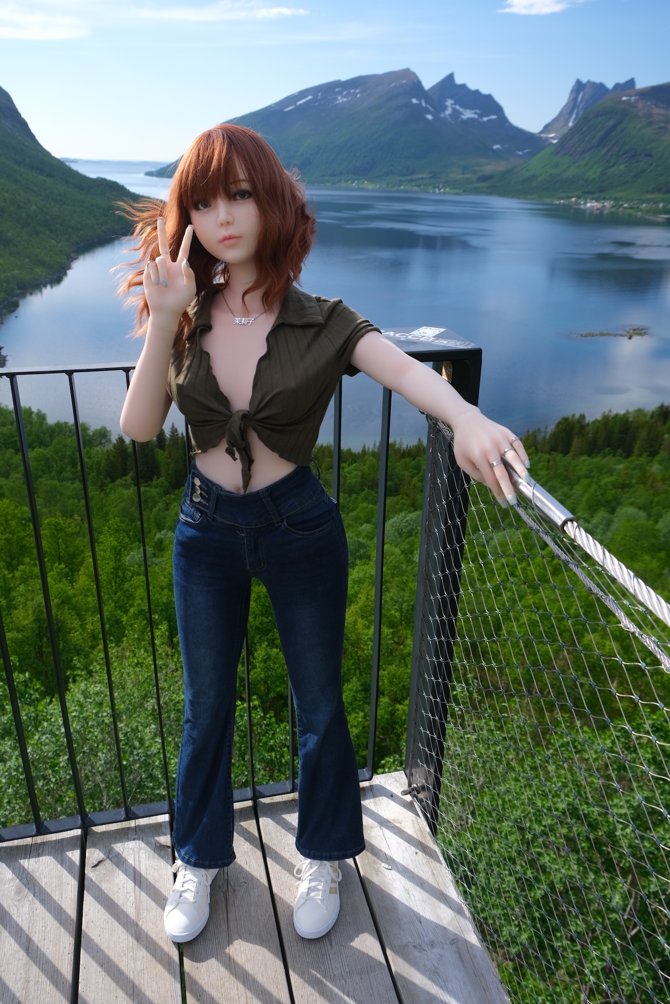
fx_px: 754
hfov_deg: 47.9
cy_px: 502
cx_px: 335
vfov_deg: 67.4
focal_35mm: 27
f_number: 5
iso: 200
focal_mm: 18
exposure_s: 1/140
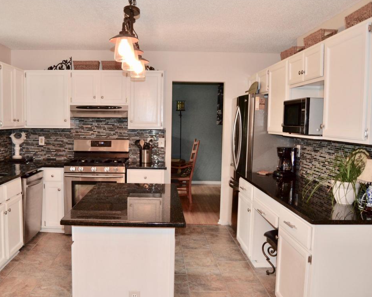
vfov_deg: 47.1
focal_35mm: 31
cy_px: 146
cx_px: 150
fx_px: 341
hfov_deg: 56.8
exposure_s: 1/60
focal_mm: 18
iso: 500
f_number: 3.5
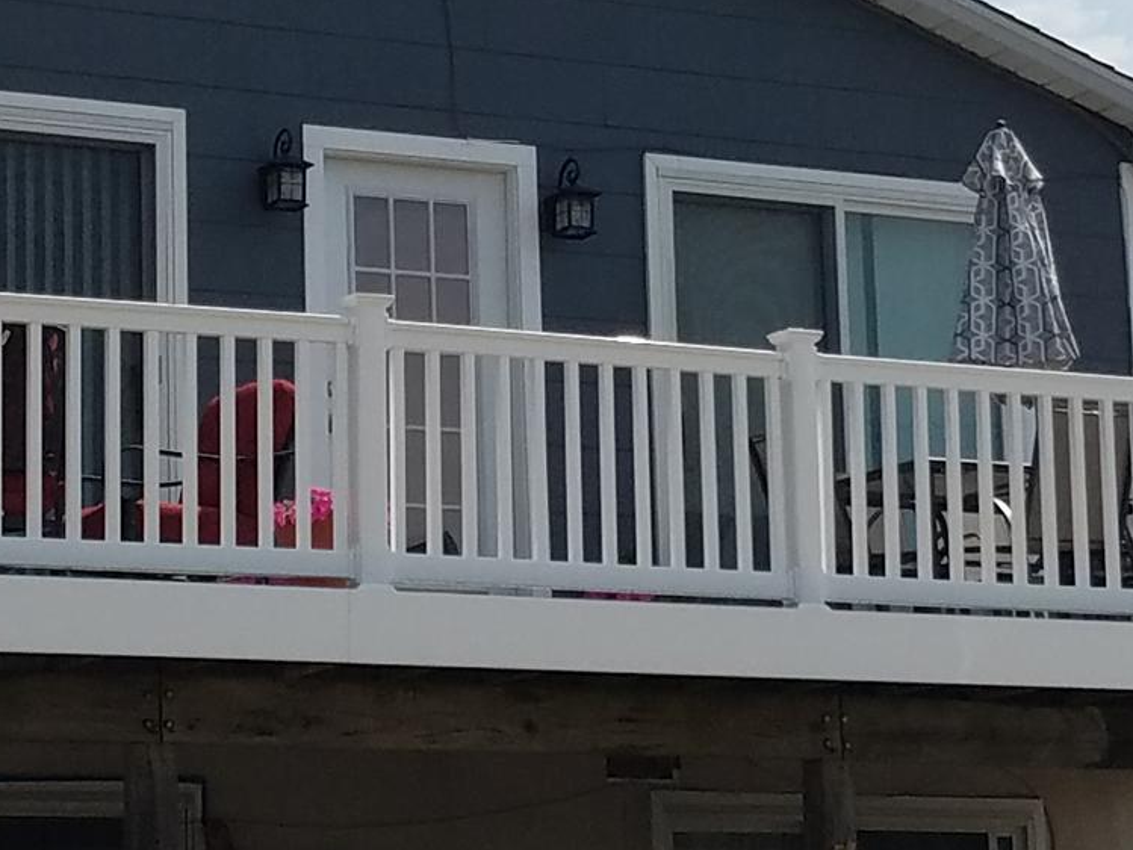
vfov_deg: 28.2
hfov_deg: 37.9
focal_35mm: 50
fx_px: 1637
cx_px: 421
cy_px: 107
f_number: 1.7
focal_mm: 4.2
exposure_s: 1/5200
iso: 50
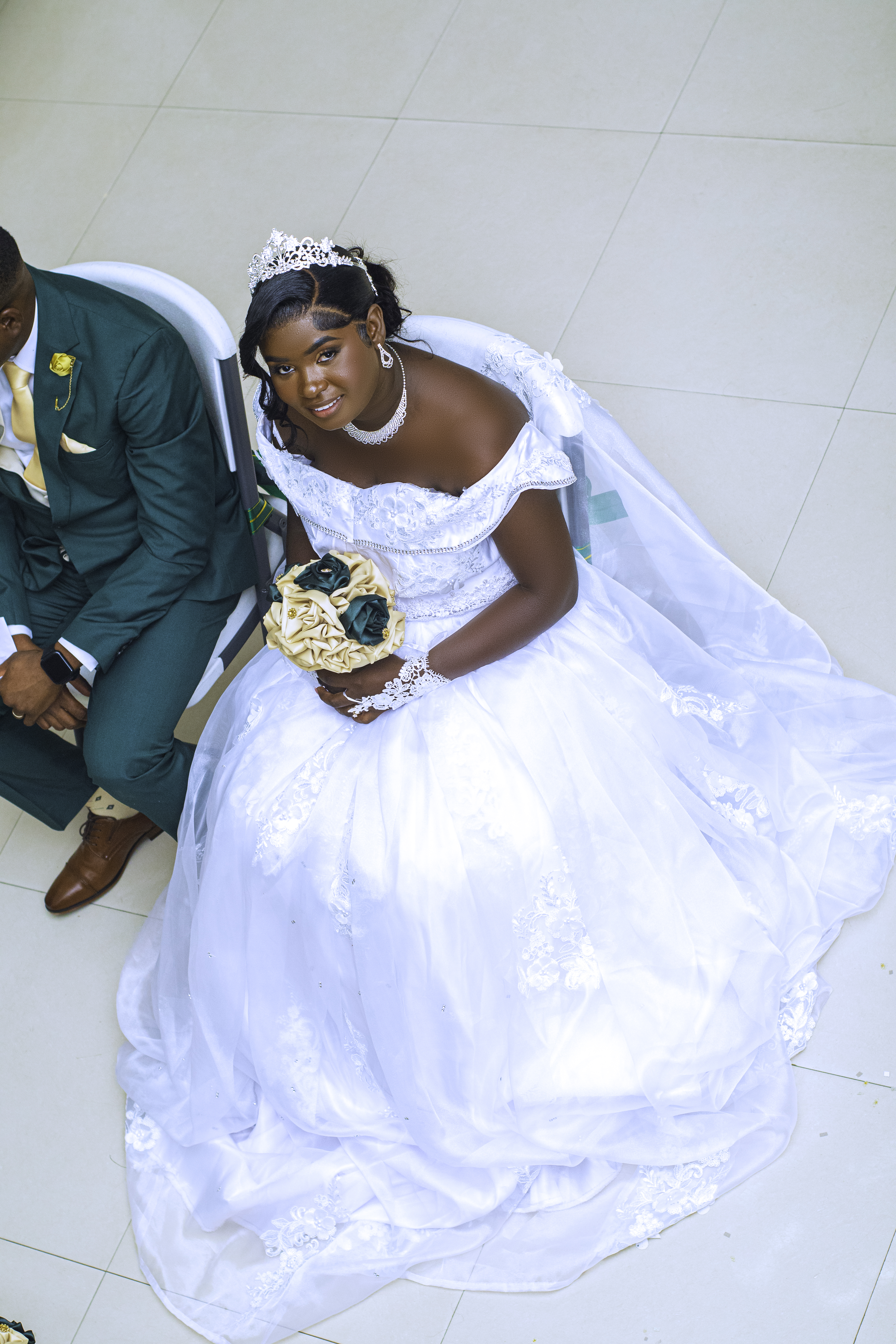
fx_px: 2800
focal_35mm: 75
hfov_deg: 18.2
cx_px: 448
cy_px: 672
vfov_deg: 27.0
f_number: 4.5
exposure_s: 1/200
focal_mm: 50
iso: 1000
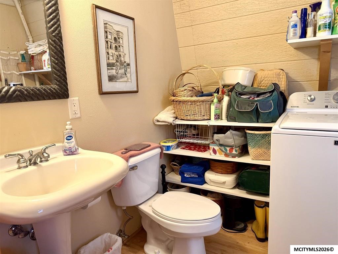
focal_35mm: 24
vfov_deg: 56.8
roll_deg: +2.9
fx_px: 234
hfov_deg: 71.6
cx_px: 169
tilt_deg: -9.3
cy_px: 127
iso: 400
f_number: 1.78
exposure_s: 1/60
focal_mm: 6.76
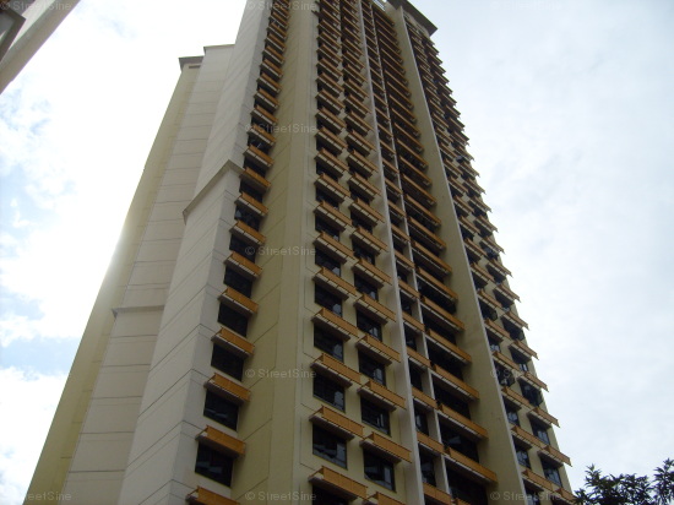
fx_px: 681
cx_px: 337
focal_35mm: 35
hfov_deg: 52.6
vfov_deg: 40.7
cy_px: 252
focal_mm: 5.8
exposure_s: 1/500
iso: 80
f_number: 7.1
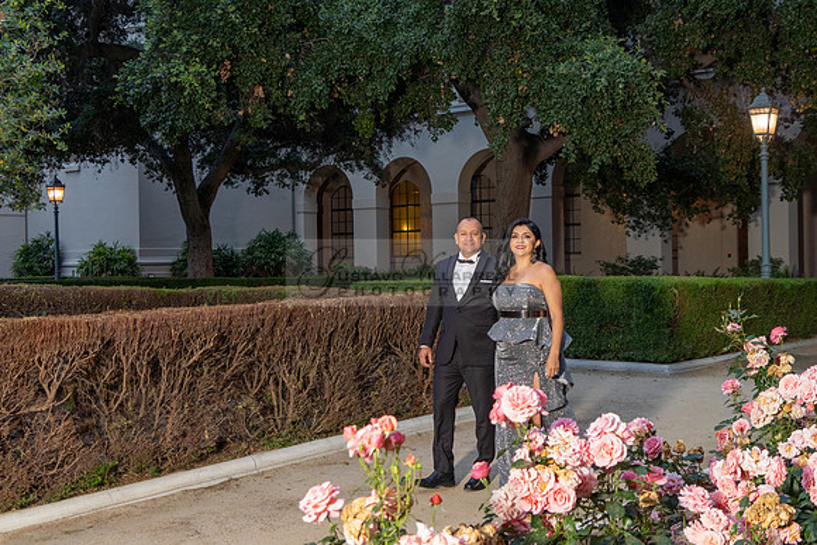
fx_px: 973
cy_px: 259
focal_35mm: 43
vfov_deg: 31.3
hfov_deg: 45.4
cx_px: 473
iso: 400
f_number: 4
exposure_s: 1/200
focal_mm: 29
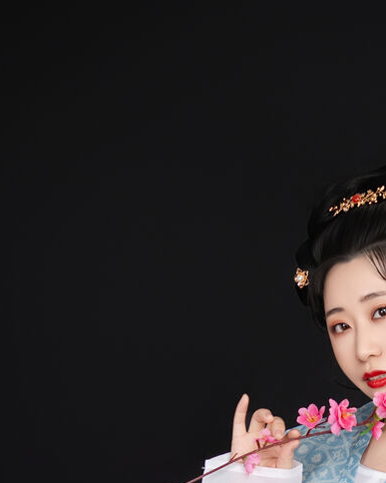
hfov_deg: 9.0
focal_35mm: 171
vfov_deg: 10.8
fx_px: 2443
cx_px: 362
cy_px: 747
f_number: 4.5
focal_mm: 50
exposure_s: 1/125
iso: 100
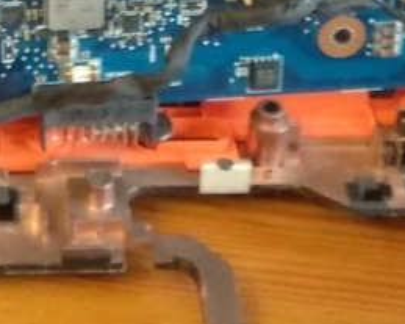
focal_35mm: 157
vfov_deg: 8.9
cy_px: -454
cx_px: -78
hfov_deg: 12.0
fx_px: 1881
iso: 1600
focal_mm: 3.81
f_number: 2.2
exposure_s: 1/17
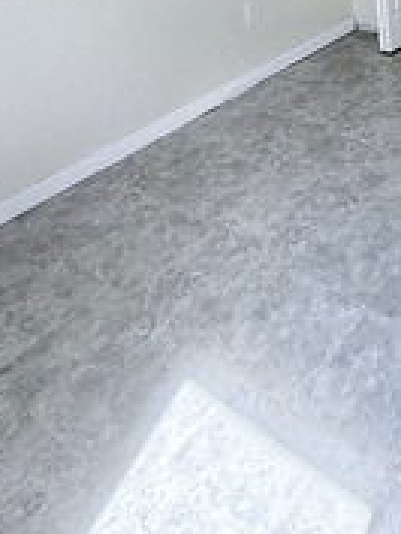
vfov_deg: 36.8
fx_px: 586
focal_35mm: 38
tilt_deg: -7.0
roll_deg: +3.4
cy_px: -115
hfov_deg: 31.9
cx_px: 473
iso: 64
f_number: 2.2
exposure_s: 1/113
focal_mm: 2.22
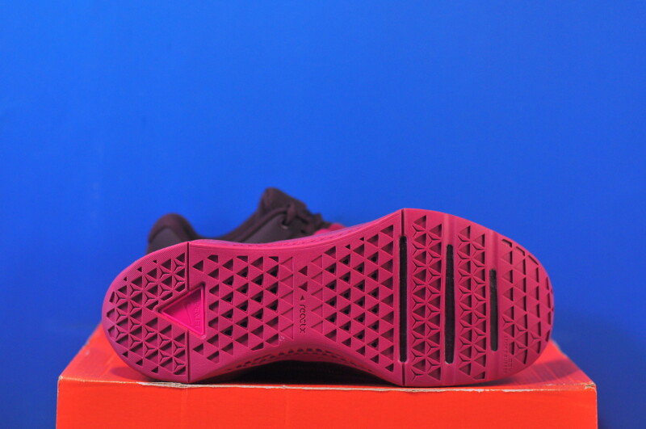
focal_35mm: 75
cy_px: 214
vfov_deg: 18.1
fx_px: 1344
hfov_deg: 27.0
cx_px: 323
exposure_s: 1/320
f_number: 2.8
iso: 250
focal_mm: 50
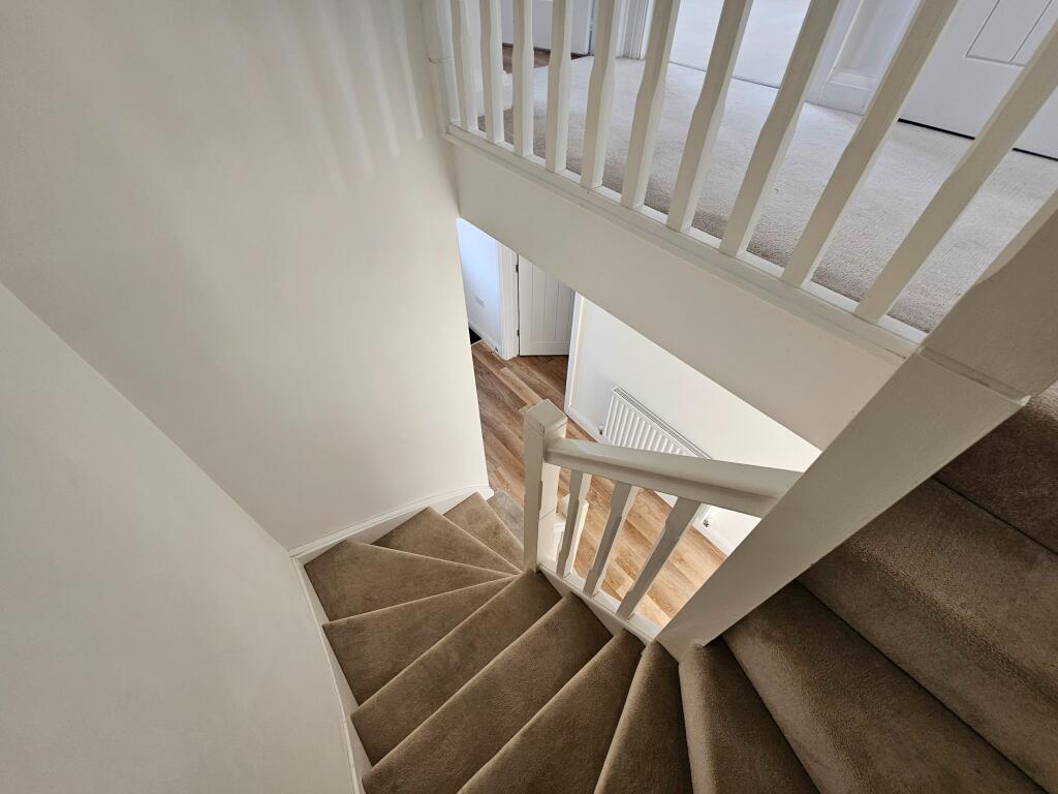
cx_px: 529
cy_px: 397
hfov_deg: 106.2
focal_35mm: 13
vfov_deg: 89.9
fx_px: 397
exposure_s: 1/50
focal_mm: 2.2
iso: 80
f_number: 2.2
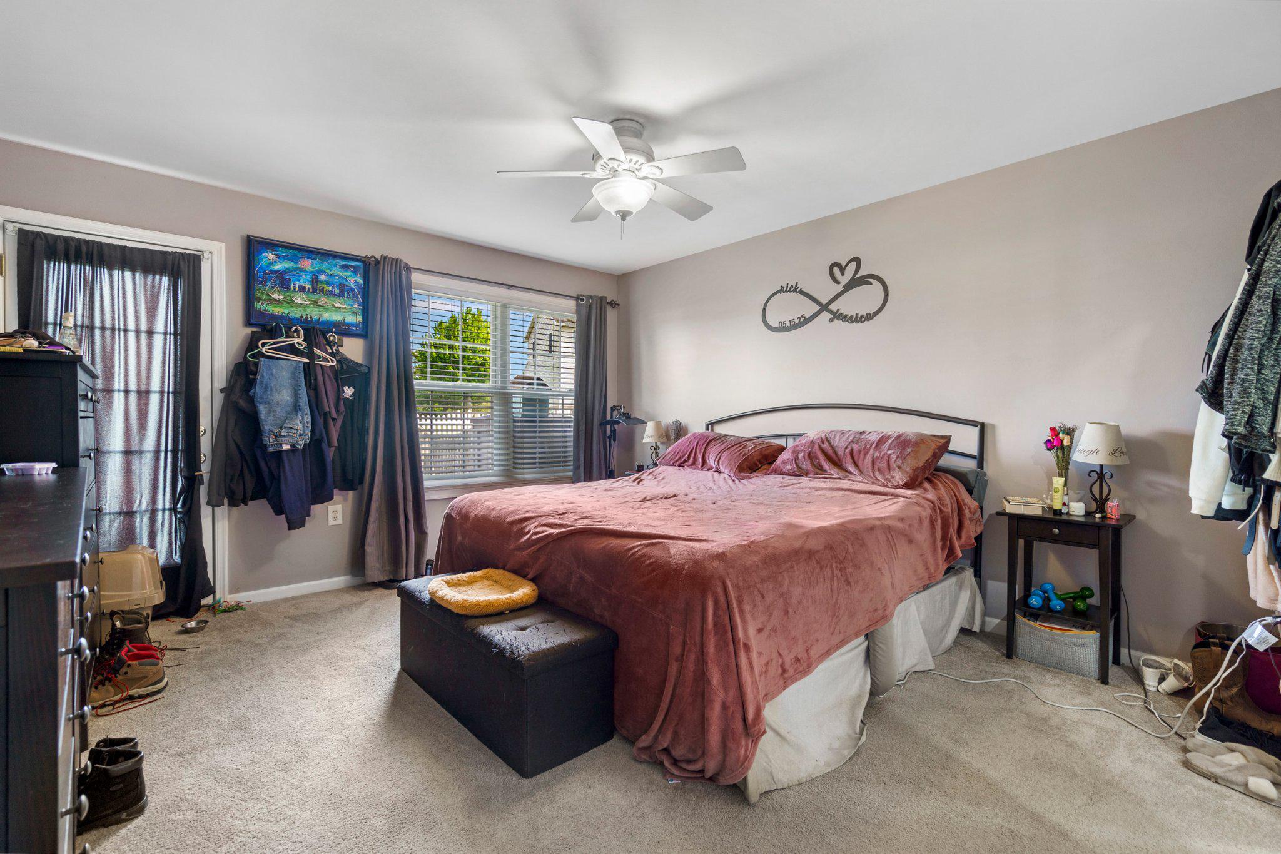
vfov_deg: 73.7
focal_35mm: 16
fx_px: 569
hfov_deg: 96.7
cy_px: 427
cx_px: 640
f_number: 6.3
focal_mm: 16
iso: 640
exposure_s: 1/200
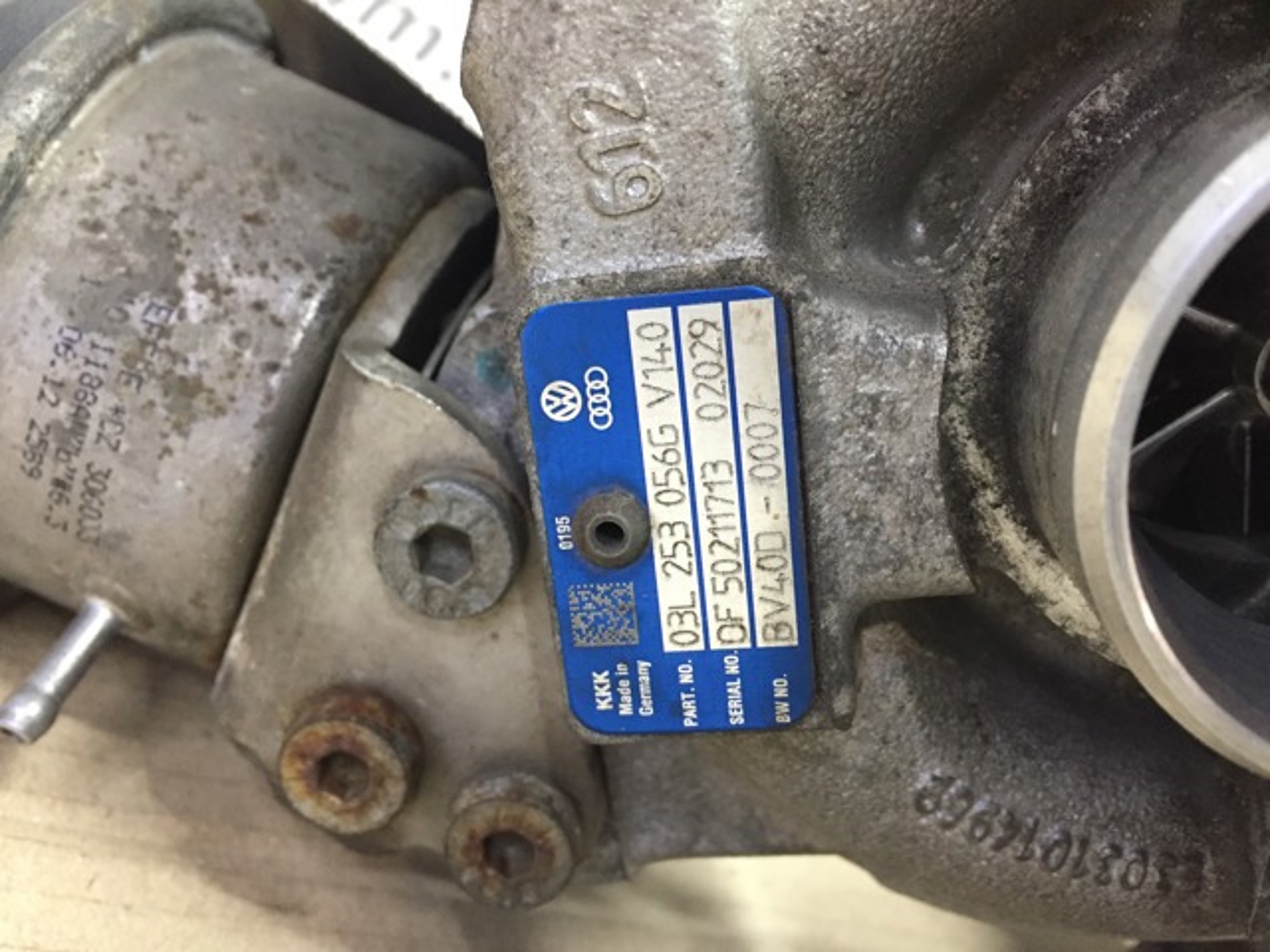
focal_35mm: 29
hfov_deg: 61.7
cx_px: 635
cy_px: 476
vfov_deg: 48.2
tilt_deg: -18.4
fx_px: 1064
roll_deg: -33.2
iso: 250
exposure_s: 1/33
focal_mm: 4.15
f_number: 2.2
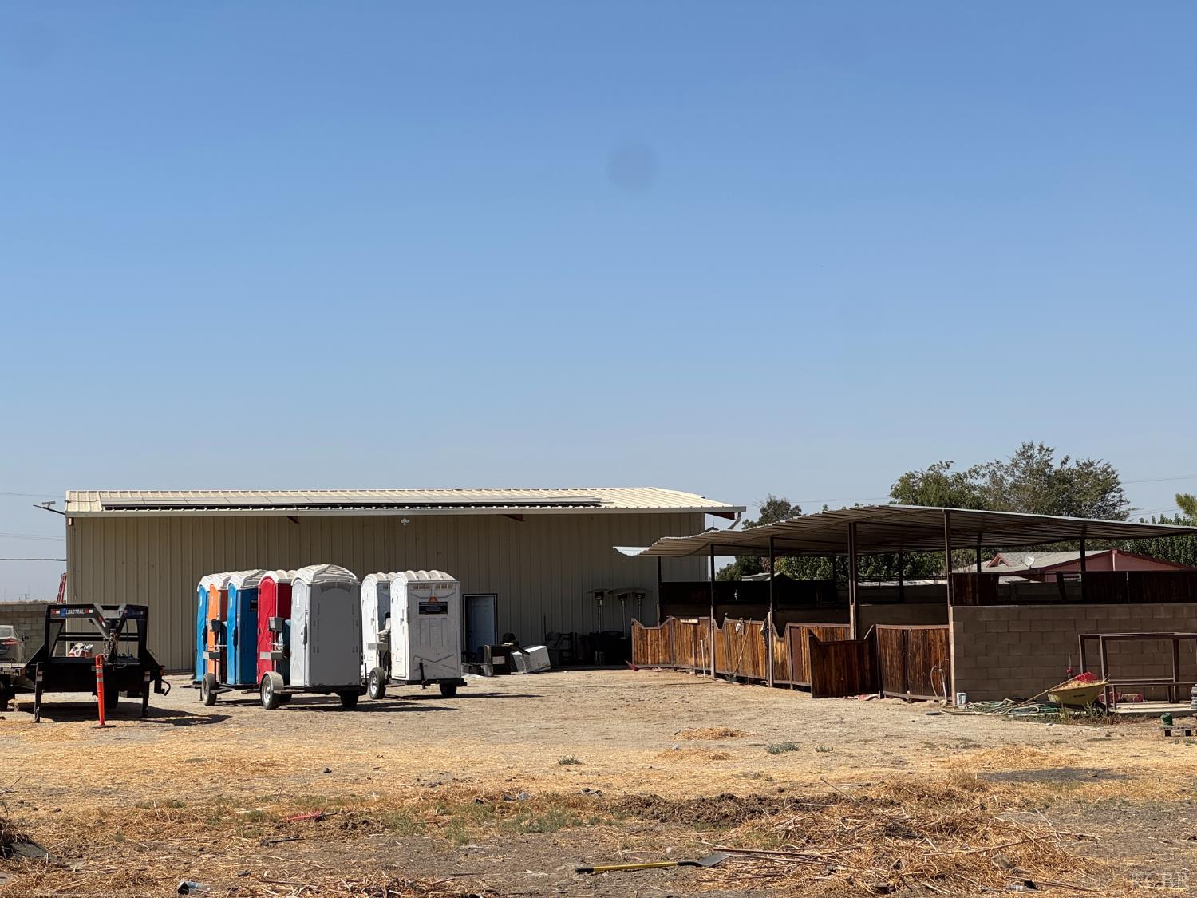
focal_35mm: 77
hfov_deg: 25.3
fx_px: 2663
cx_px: 598
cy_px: 449
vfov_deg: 19.1
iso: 25
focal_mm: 9
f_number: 2.8
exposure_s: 1/1623
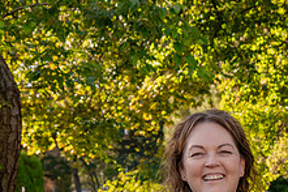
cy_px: 223
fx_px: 1487
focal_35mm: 186
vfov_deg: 7.3
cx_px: 315
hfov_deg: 10.9
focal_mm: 62
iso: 500
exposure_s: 1/160
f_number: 8
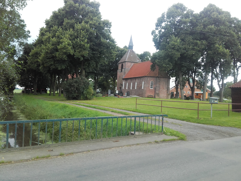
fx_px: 216
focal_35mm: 31
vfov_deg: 45.4
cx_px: 120
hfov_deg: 58.4
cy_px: 90
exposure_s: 1/120
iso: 60
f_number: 2.2
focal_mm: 3.31
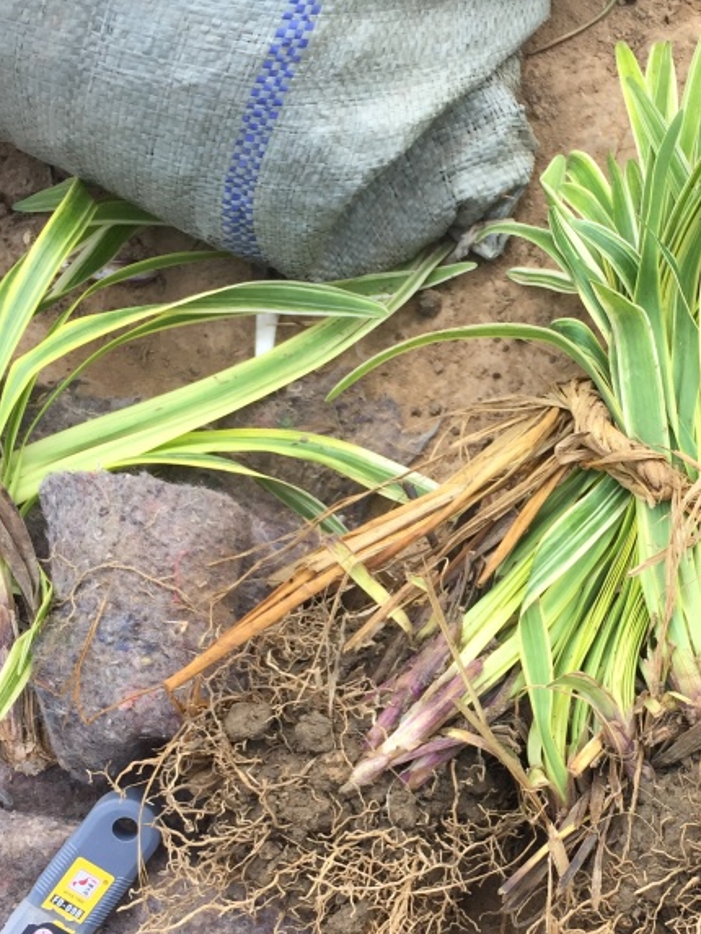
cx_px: 579
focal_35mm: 54
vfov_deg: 35.2
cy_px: 610
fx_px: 1458
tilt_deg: -72.2
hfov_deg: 26.5
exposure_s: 1/235
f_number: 2.2
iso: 32
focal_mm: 4.15
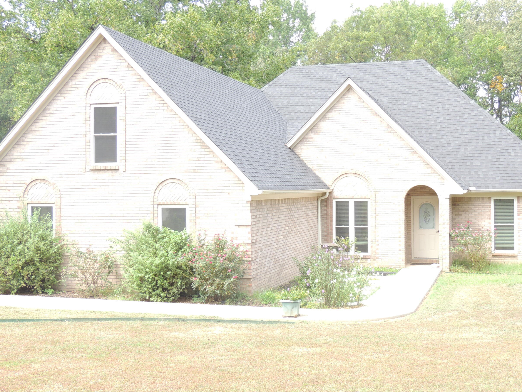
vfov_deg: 29.1
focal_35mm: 50
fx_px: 754
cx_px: 303
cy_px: 188
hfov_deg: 38.1
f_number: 3.3
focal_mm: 7.1
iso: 100
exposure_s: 1/100
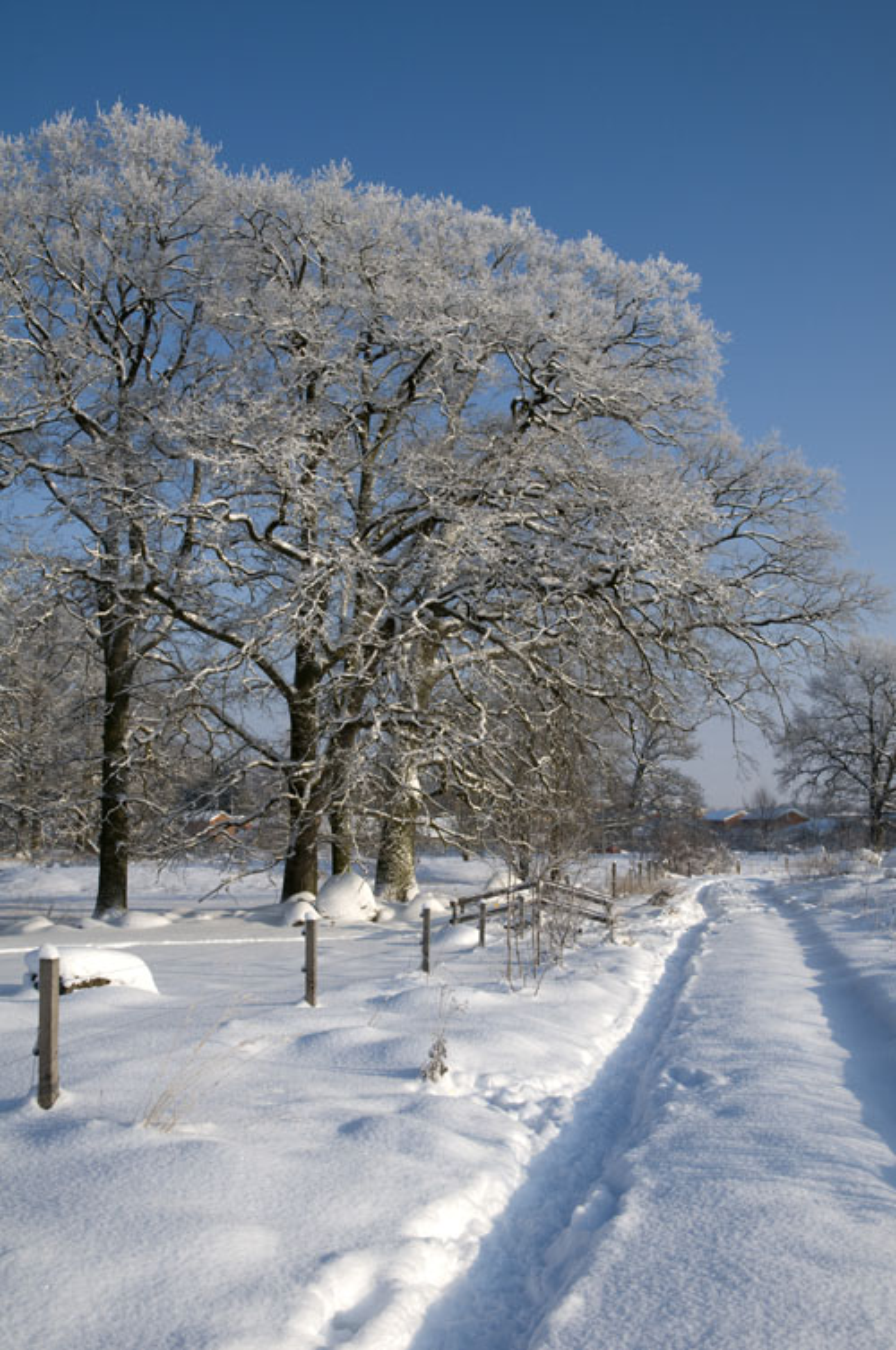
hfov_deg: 36.8
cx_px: 448
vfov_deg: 53.2
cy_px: 675
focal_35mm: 36
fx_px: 1348
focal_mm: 24
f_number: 10
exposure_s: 1/400
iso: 200
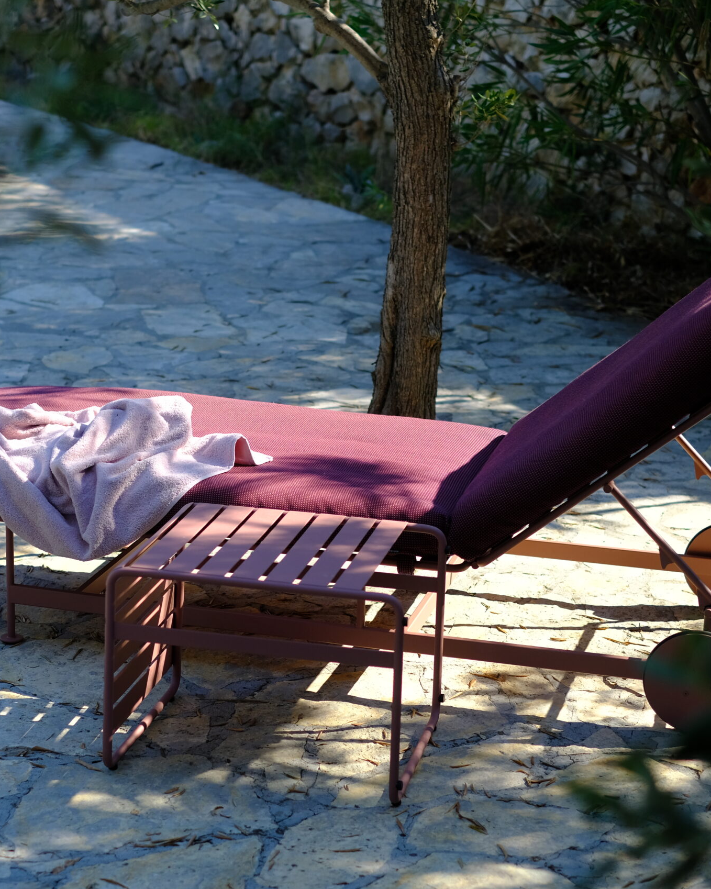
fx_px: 1973
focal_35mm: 75
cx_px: 279
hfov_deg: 20.4
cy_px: 446
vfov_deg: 25.4
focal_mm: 35
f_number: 2
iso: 200
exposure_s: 1/2000
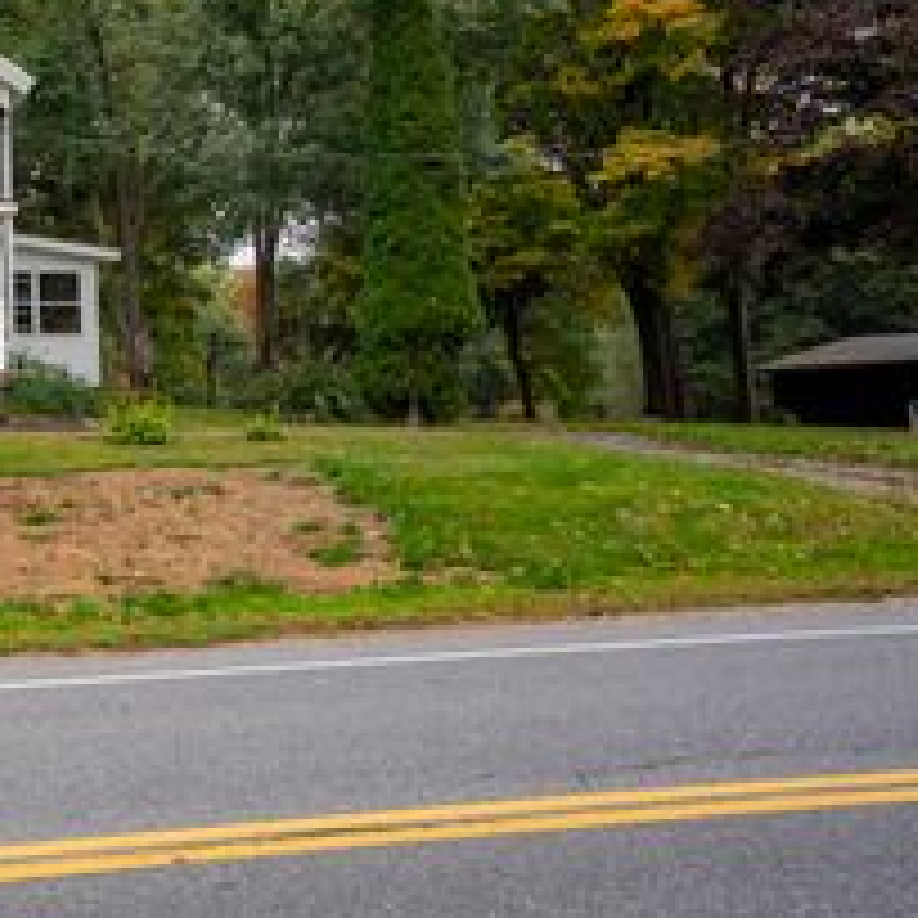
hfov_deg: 29.4
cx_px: -180
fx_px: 1500
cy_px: 182
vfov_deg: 33.1
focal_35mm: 50
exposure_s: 1/250
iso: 400
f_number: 5.6
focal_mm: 24
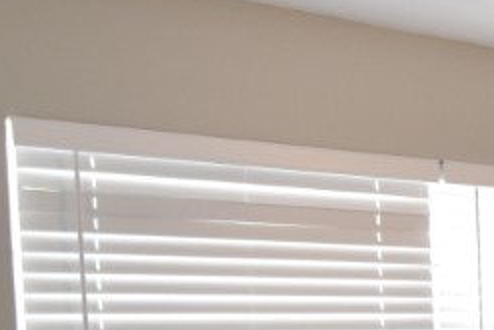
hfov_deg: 20.6
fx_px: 961
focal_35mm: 70
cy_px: 376
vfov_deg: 18.6
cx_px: 882
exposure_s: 1/45
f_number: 3.5
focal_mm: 10
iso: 800
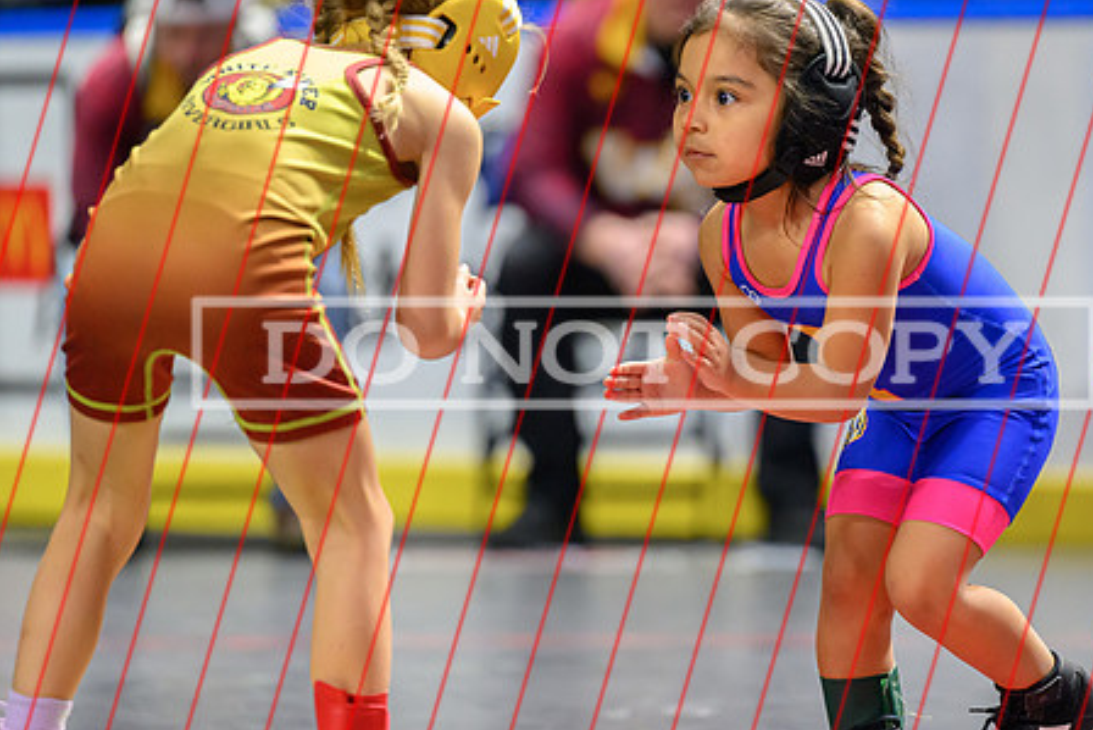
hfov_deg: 6.9
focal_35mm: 300
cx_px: 723
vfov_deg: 4.6
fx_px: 9111
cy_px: 317
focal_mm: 200
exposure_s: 1/800
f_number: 2.8
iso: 6400
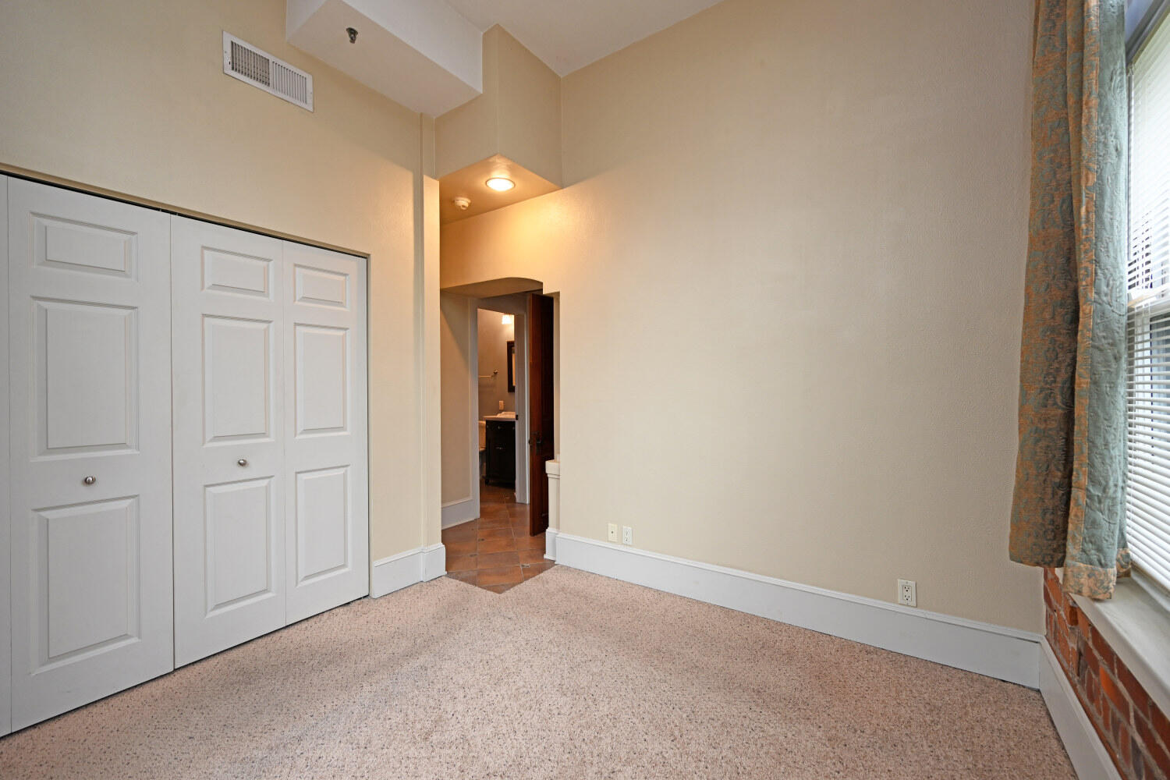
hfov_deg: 104.3
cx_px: 585
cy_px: 390
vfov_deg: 81.2
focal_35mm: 14
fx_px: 455
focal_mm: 14
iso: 280
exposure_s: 1/60
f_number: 4
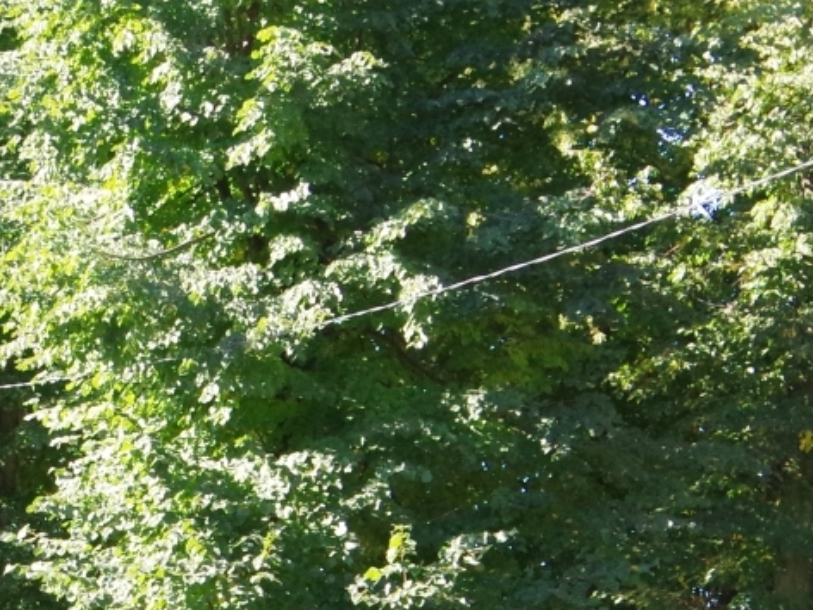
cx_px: -274
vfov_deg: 10.9
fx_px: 3100
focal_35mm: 132
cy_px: 862
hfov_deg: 14.3
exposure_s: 1/320
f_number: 8
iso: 1600
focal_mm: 24
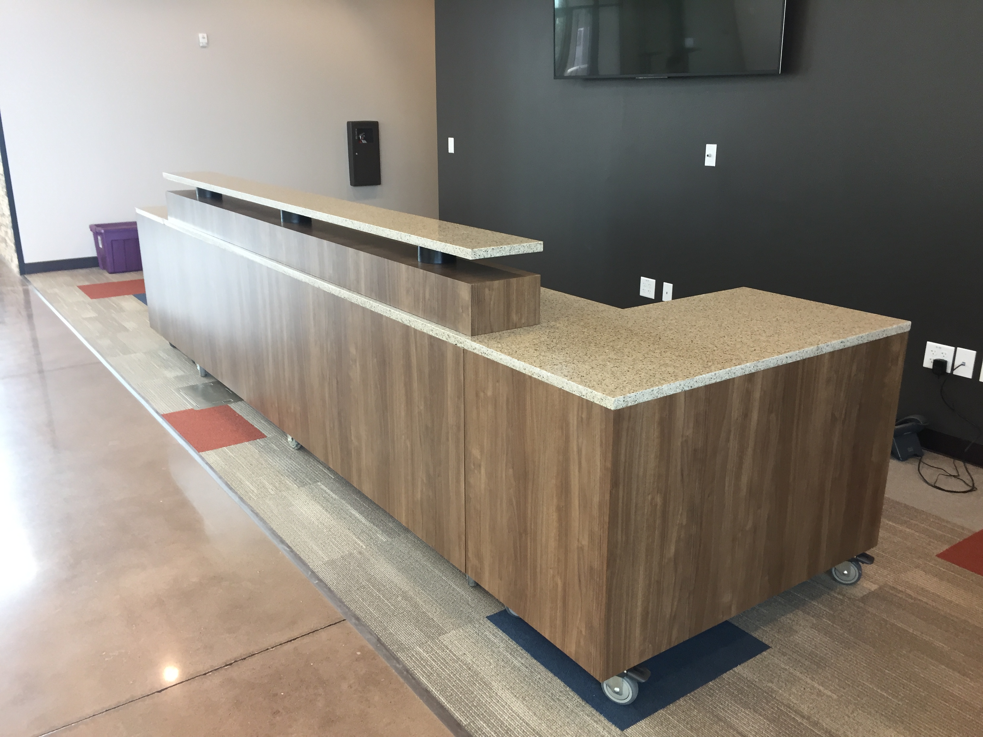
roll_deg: -0.5
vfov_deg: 48.2
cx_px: 492
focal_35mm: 29
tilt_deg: -18.2
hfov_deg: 61.7
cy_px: 368
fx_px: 824
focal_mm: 4.15
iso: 64
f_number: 2.2
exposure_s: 1/30
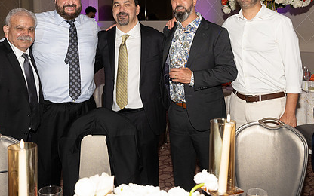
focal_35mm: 49
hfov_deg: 41.1
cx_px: 155
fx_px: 419
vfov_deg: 26.2
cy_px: 64
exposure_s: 1/100
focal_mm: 34.5
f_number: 5.6
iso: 800
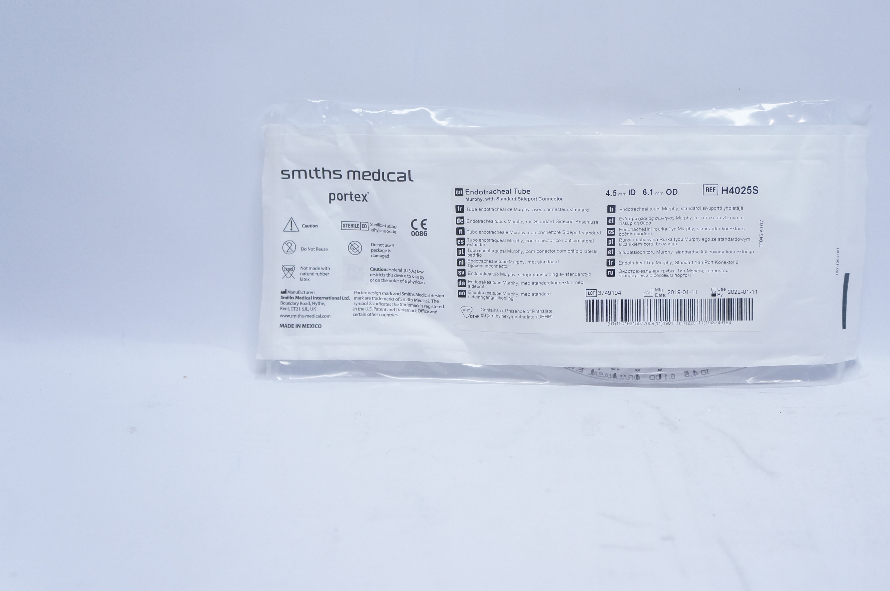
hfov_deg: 45.5
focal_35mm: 43
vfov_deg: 31.3
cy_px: 248
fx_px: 1052
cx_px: 547
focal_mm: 23
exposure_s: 1/200
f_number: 4
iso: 800
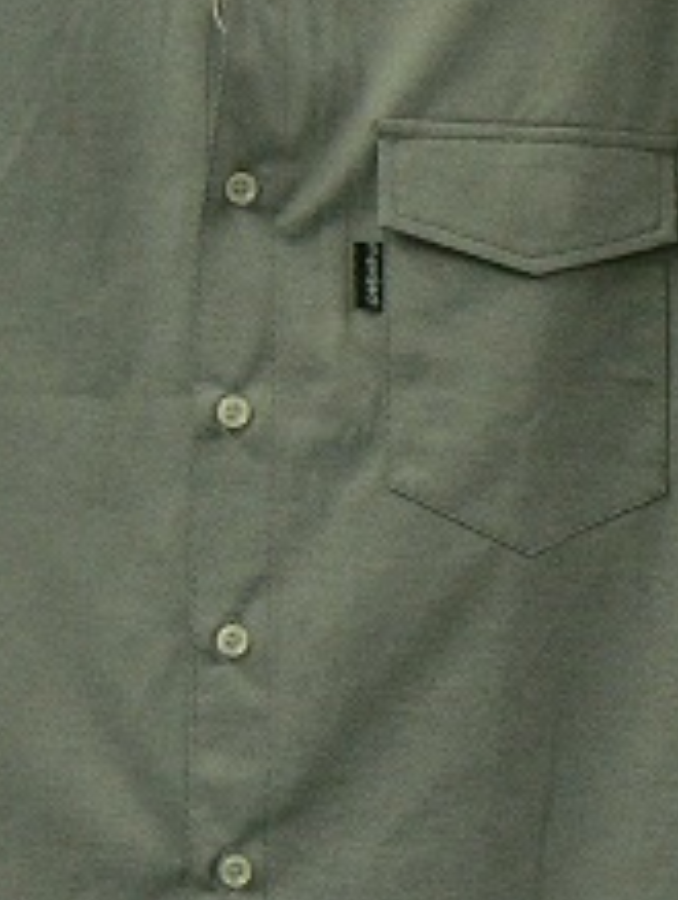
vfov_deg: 18.7
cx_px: 867
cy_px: 378
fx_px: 2734
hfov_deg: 13.6
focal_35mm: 105
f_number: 4
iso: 200
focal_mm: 6
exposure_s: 1/25
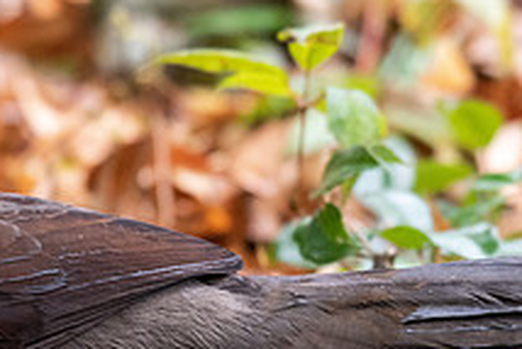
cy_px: 277
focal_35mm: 942
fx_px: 13668
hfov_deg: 2.2
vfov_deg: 1.5
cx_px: 20
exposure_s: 1/250
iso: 1600
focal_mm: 290
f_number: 5.6
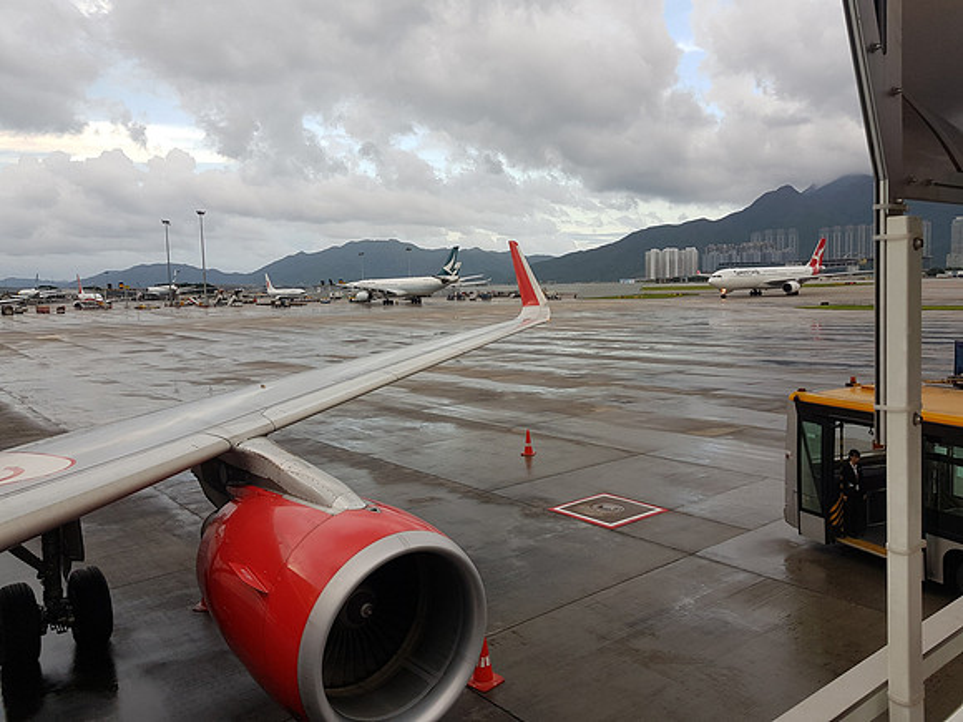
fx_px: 723
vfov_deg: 53.1
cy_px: 361
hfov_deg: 67.3
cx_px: 482
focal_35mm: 26
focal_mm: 4.2
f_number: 1.7
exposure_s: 1/187
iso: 40
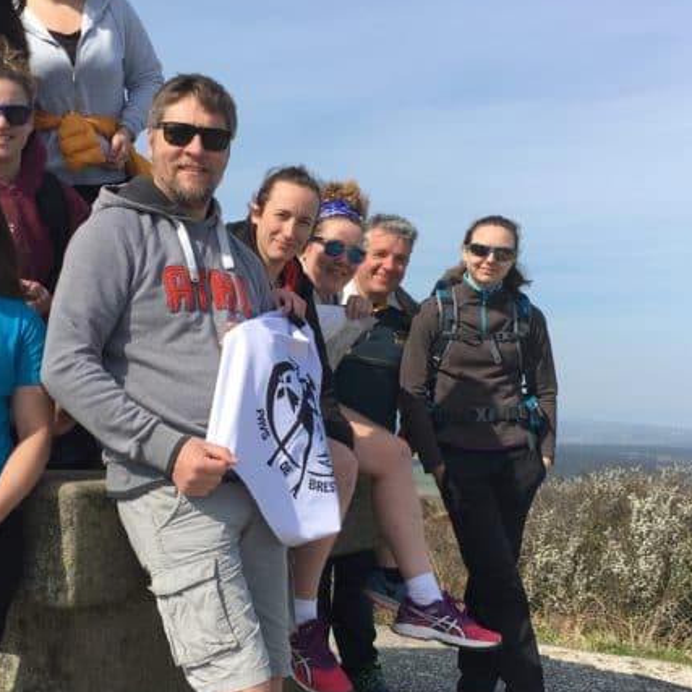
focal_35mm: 48
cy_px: 363
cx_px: 230
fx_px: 1086
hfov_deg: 35.0
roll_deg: -1.7
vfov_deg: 35.3
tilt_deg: +0.9
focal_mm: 4.15
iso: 25
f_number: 2.2
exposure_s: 1/1479
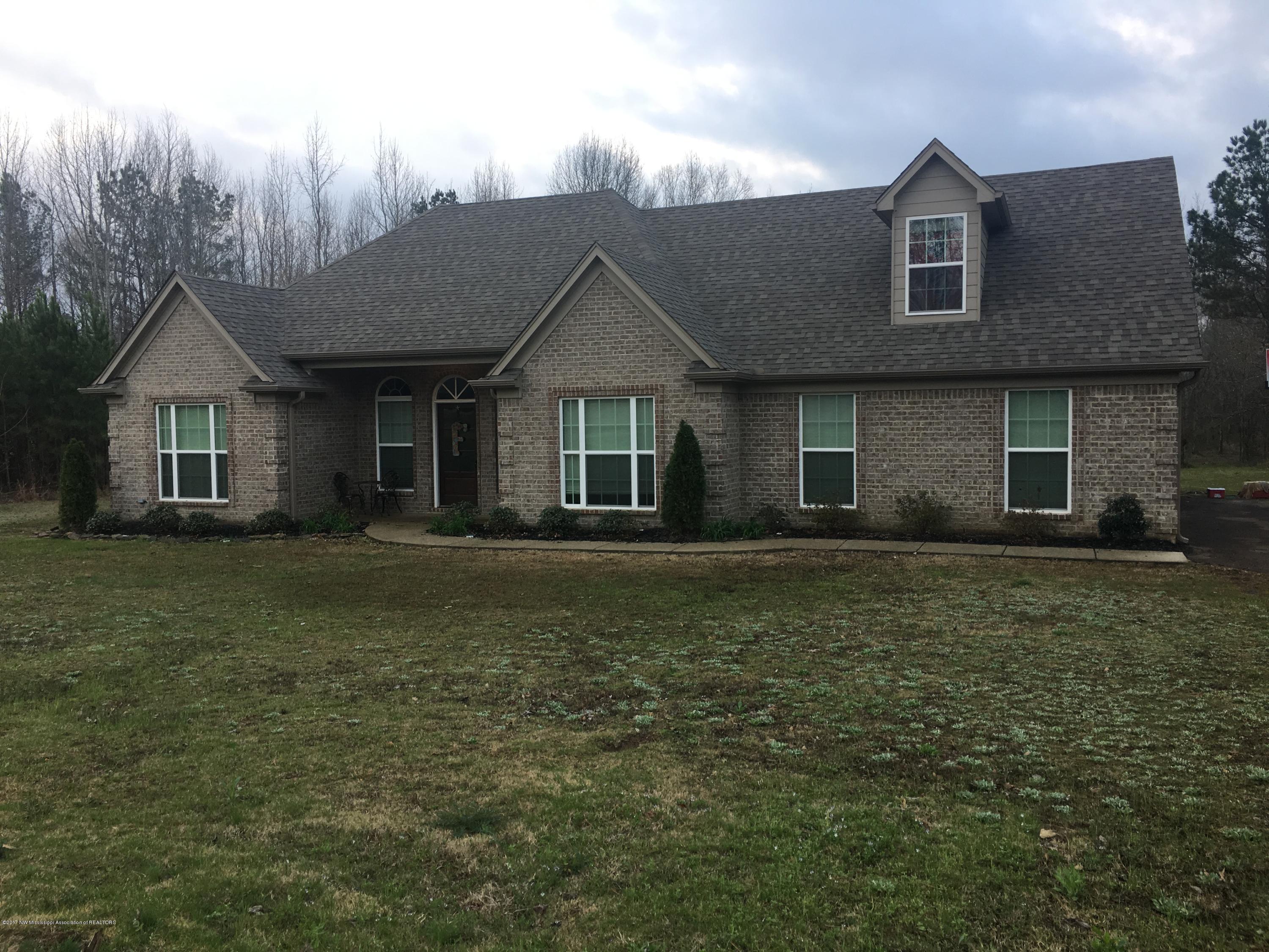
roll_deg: +0.3
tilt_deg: -2.0
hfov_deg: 61.7
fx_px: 1063
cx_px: 634
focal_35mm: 29
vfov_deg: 48.2
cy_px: 476
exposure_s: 1/120
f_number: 2.2
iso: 25
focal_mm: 4.15
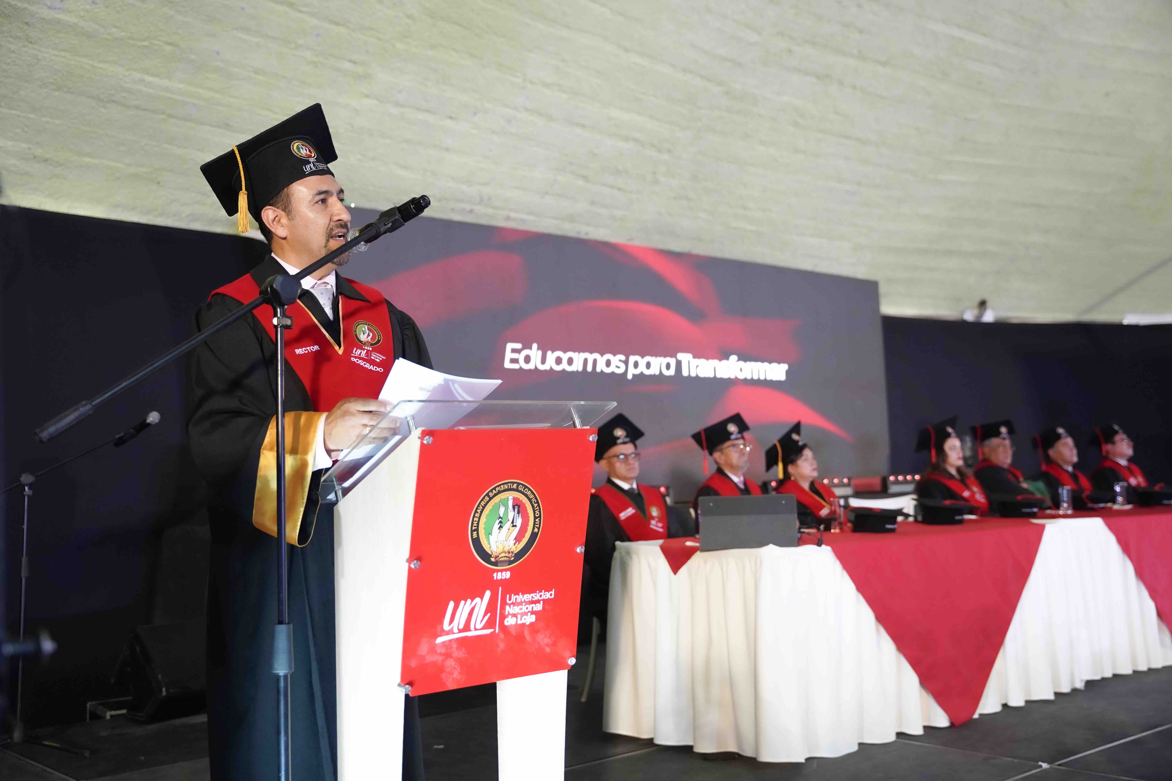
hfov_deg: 52.3
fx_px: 1195
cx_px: 586
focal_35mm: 37
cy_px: 390
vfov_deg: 36.2
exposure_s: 1/250
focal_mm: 36.7
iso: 2500
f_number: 2.8
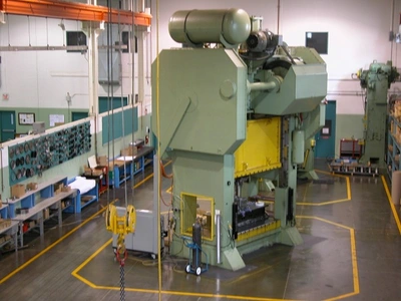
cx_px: 200
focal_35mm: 61
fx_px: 707
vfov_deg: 24.0
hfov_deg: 31.7
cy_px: 150
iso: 100
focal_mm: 15.7
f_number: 3.2
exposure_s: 1/7.2
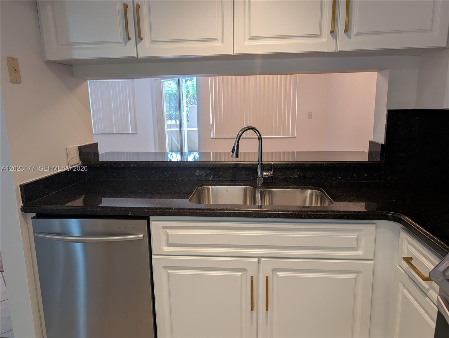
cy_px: 169
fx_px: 312
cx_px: 224
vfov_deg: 56.9
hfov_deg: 71.5
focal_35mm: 24
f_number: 1.68
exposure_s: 1/60
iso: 51
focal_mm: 6.9
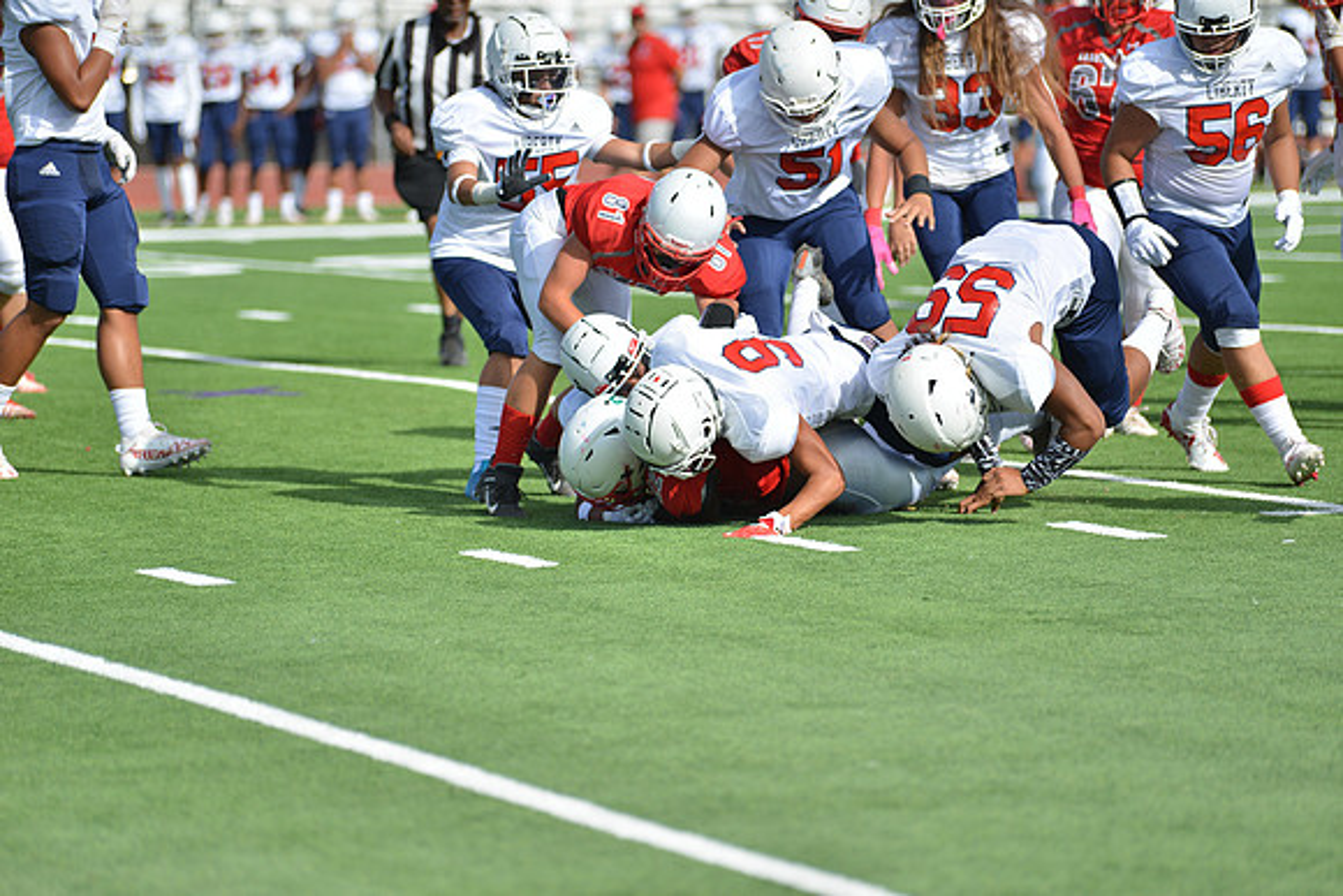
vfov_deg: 6.9
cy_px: 448
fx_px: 7463
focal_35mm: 200
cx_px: 672
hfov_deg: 10.3
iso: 100
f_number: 2.8
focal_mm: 200
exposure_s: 1/1600
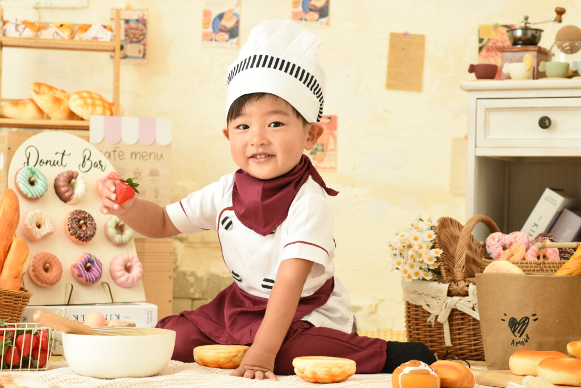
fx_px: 1372
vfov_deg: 16.1
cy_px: 194
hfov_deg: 23.9
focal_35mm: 85
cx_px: 290
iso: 640
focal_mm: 85
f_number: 5.6
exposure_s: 1/160
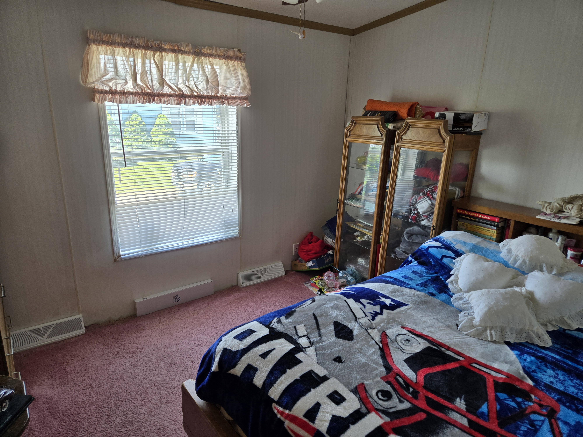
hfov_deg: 73.9
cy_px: 218
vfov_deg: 58.9
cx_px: 292
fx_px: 387
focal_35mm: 23
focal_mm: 5.4
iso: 100
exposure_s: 1/180
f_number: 1.8
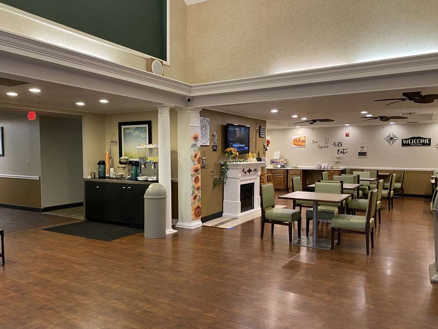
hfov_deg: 65.3
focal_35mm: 27
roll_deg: +0.1
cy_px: 170
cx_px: 212
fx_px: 342
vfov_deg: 51.4
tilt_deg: -3.1
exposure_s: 1/60
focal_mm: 4.25
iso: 320
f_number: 1.8
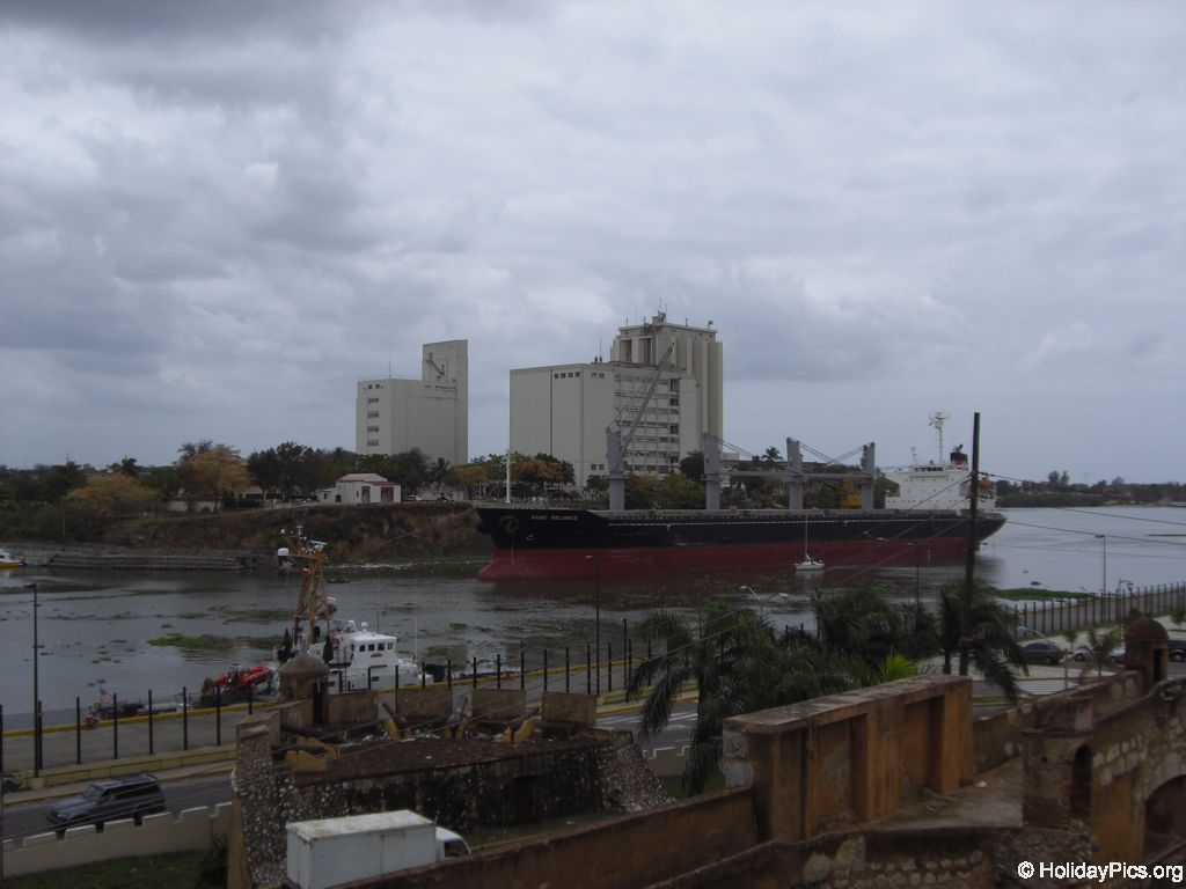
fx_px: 1302
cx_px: 593
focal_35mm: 38
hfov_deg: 49.0
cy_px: 444
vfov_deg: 37.7
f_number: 8
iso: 64
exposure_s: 1/400
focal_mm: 6.2
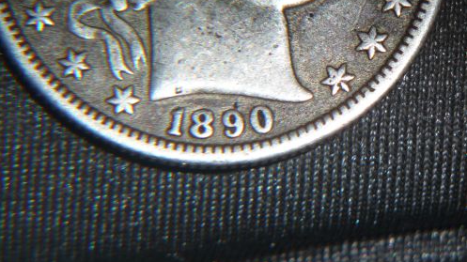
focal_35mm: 307
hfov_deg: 7.0
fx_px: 3800
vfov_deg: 4.0
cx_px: 233
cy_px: 103
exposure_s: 1/60
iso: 100
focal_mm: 47
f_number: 4.9
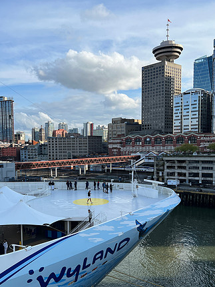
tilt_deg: -2.8
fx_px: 290
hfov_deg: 40.4
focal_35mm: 35
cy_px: 164
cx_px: 81
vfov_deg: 52.4
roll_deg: +1.6
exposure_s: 1/3831
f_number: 1.5
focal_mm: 5.7
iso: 50
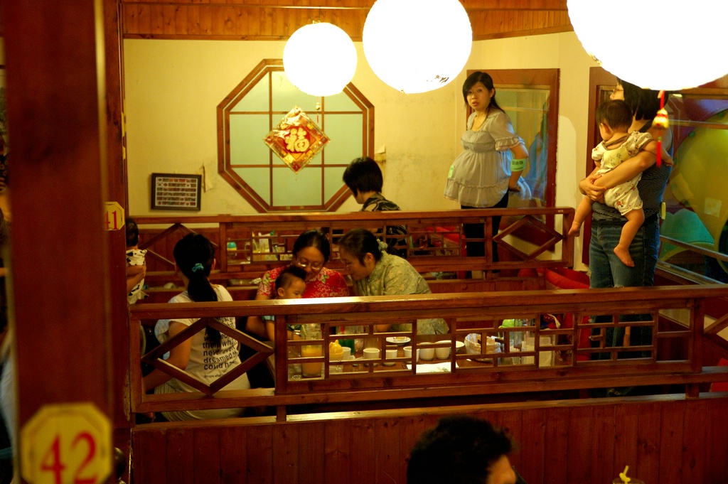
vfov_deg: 23.7
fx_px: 1152
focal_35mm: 57
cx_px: 364
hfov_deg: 35.1
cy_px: 242
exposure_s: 1/25
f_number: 2.8
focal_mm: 38
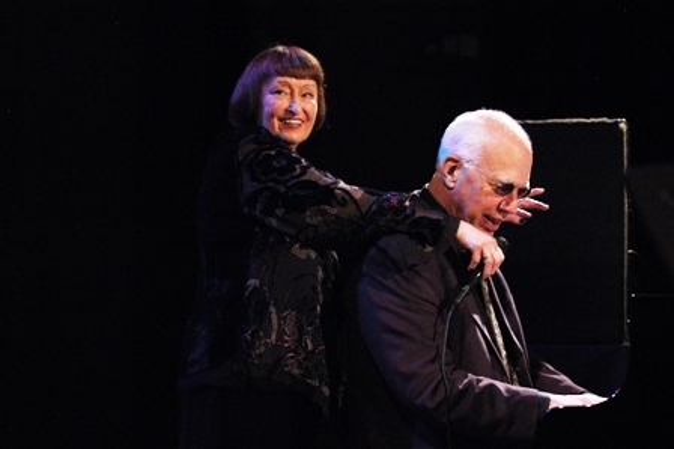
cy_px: 224
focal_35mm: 138
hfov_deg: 14.9
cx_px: 337
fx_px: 2582
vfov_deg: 9.9
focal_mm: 92
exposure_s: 1/100
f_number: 2.8
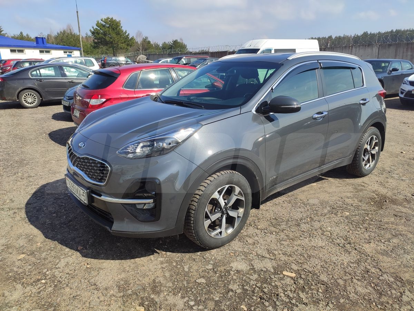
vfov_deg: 53.1
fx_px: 311
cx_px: 207
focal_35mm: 26
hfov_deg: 67.3
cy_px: 156
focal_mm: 4.77
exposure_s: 1/1524
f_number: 1.75
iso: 112
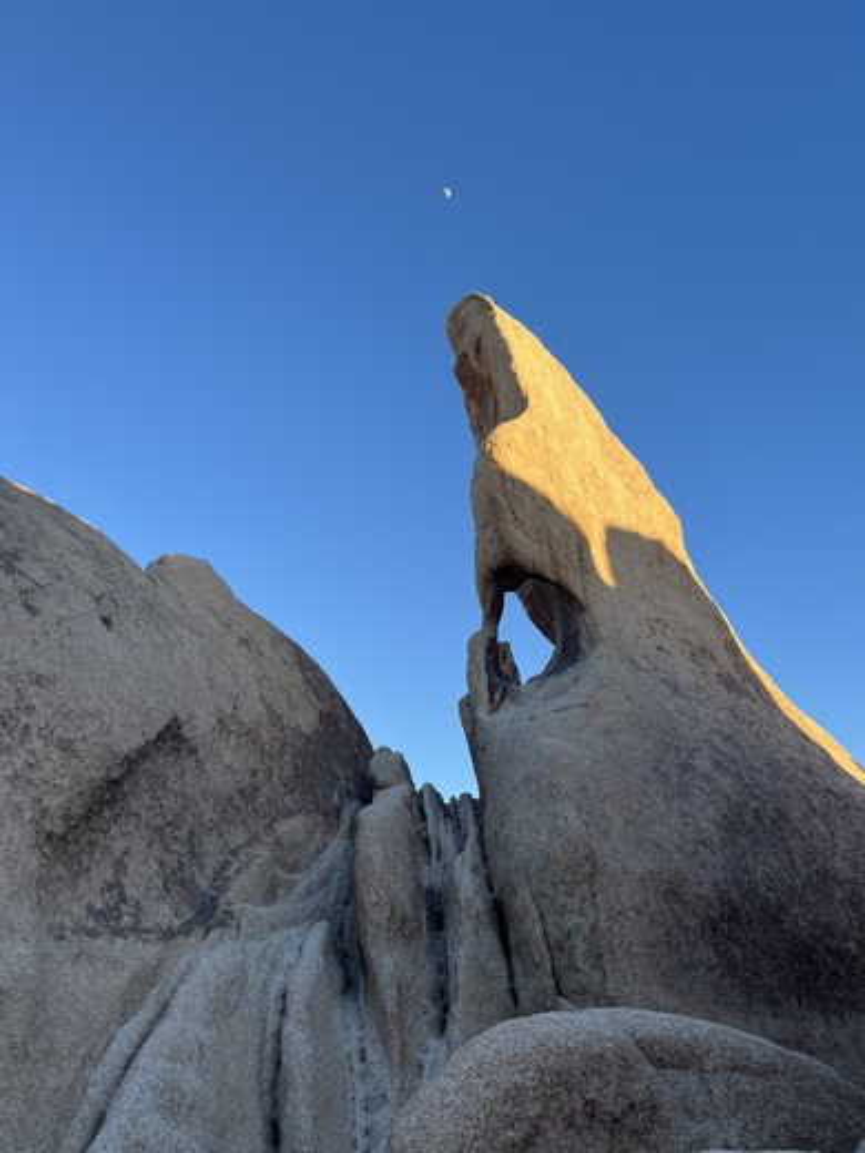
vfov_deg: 67.3
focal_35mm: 26
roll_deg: +1.9
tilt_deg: +26.8
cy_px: 576
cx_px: 432
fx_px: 866
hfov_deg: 53.1
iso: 50
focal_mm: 5.1
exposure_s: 1/787
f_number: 1.6
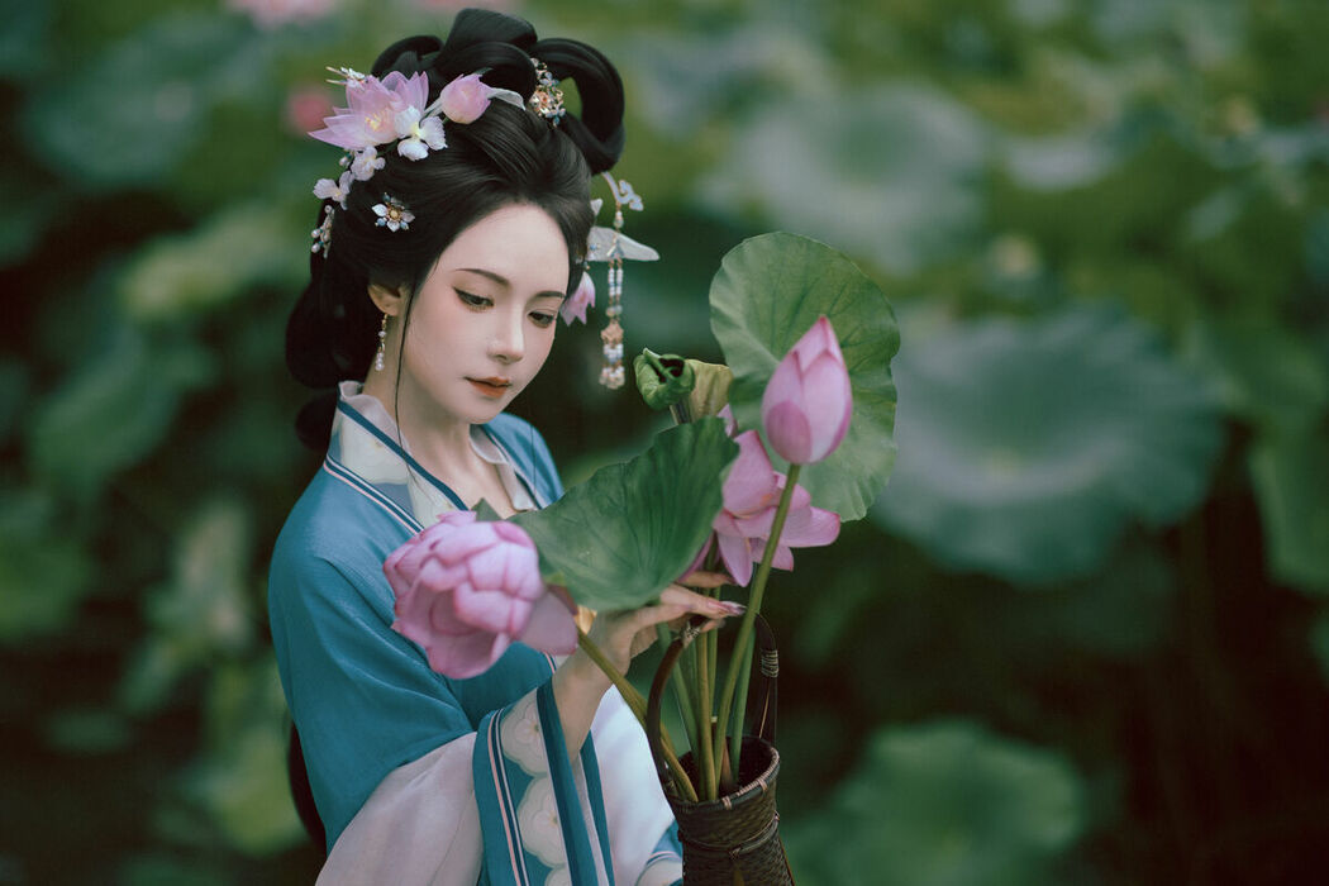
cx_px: 664
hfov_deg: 23.9
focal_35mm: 85
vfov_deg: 16.1
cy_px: 443
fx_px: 3138
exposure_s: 1/800
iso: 100
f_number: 1.8
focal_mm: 85
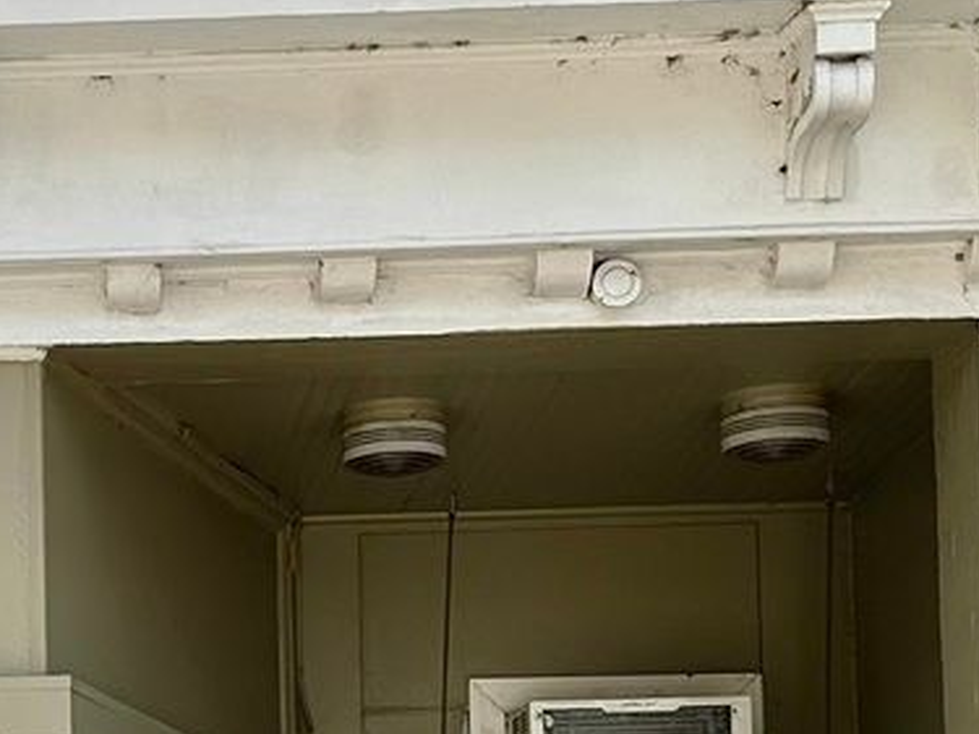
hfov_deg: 14.7
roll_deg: -0.2
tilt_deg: +5.6
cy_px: 927
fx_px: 3619
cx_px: -324
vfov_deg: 11.3
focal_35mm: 128
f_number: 1.78
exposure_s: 1/2732
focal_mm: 6.86
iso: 80
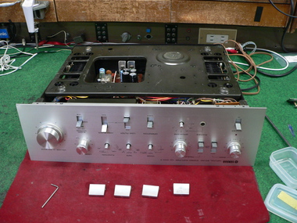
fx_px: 309
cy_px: 112
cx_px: 148
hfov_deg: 51.4
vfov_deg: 39.7
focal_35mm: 36
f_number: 2.8
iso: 200
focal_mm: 6
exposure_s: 1/20
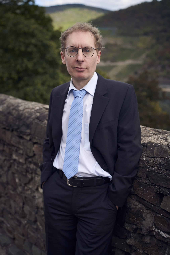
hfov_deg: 29.2
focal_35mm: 46
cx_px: 85
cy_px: 128
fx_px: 326
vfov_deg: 42.7
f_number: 2.8
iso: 125
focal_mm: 46
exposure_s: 1/640
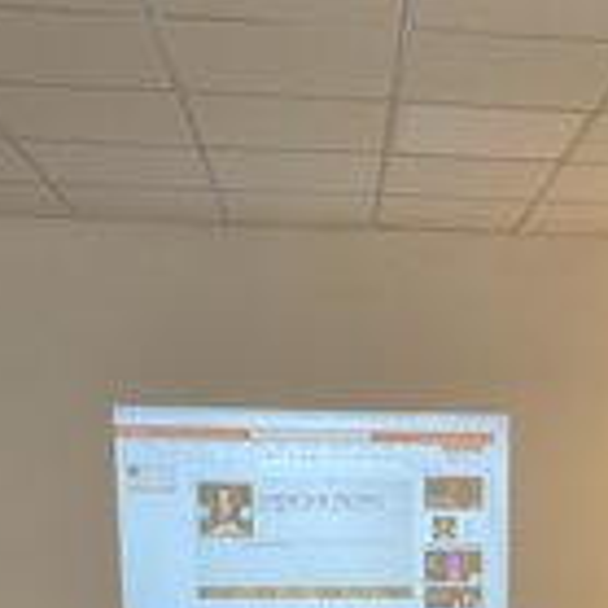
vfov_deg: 24.1
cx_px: 516
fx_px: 1312
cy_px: 695
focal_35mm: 66
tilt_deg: -6.6
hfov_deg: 25.5
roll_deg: -0.9
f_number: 1.8
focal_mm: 4.25
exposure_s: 1/120
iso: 100
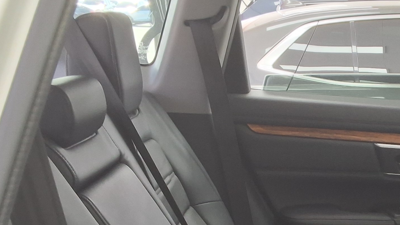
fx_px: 742
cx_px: 390
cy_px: 237
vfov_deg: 16.8
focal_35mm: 70
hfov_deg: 28.5
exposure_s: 1/40
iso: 80
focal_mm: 2.91
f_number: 1.9
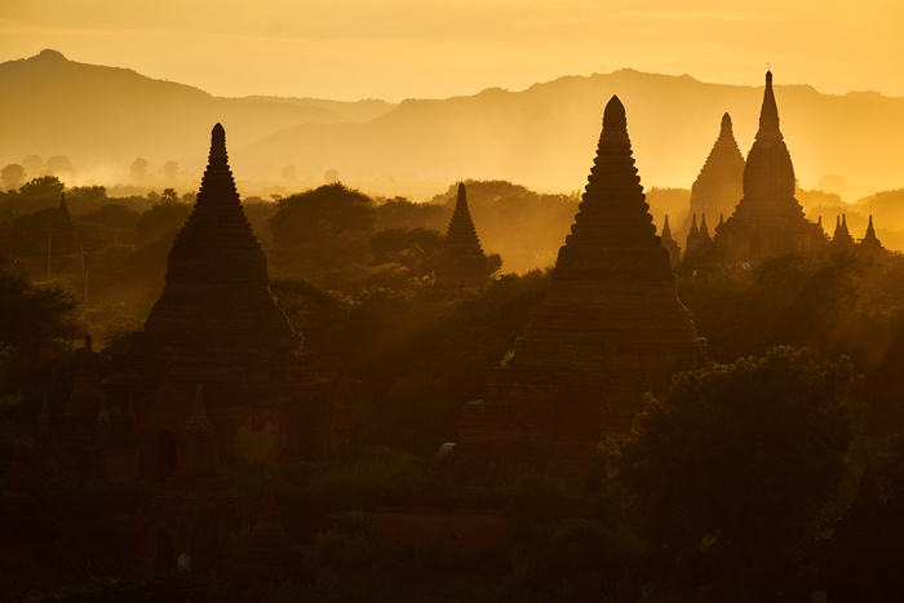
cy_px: 302
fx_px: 5023
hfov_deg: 10.3
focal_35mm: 200
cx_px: 452
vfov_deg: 6.9
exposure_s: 1/750
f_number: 5.6
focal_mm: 200
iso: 200
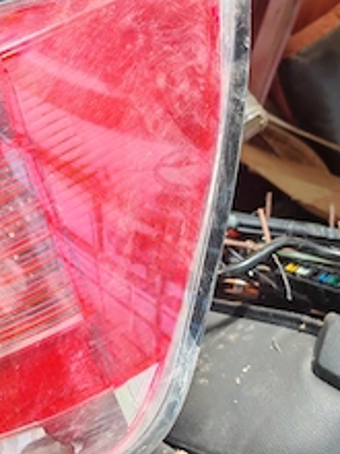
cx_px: 68
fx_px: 642
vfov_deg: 38.8
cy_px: 256
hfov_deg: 29.0
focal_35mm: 49
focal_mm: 6.83
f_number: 2
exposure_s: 1/280
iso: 50
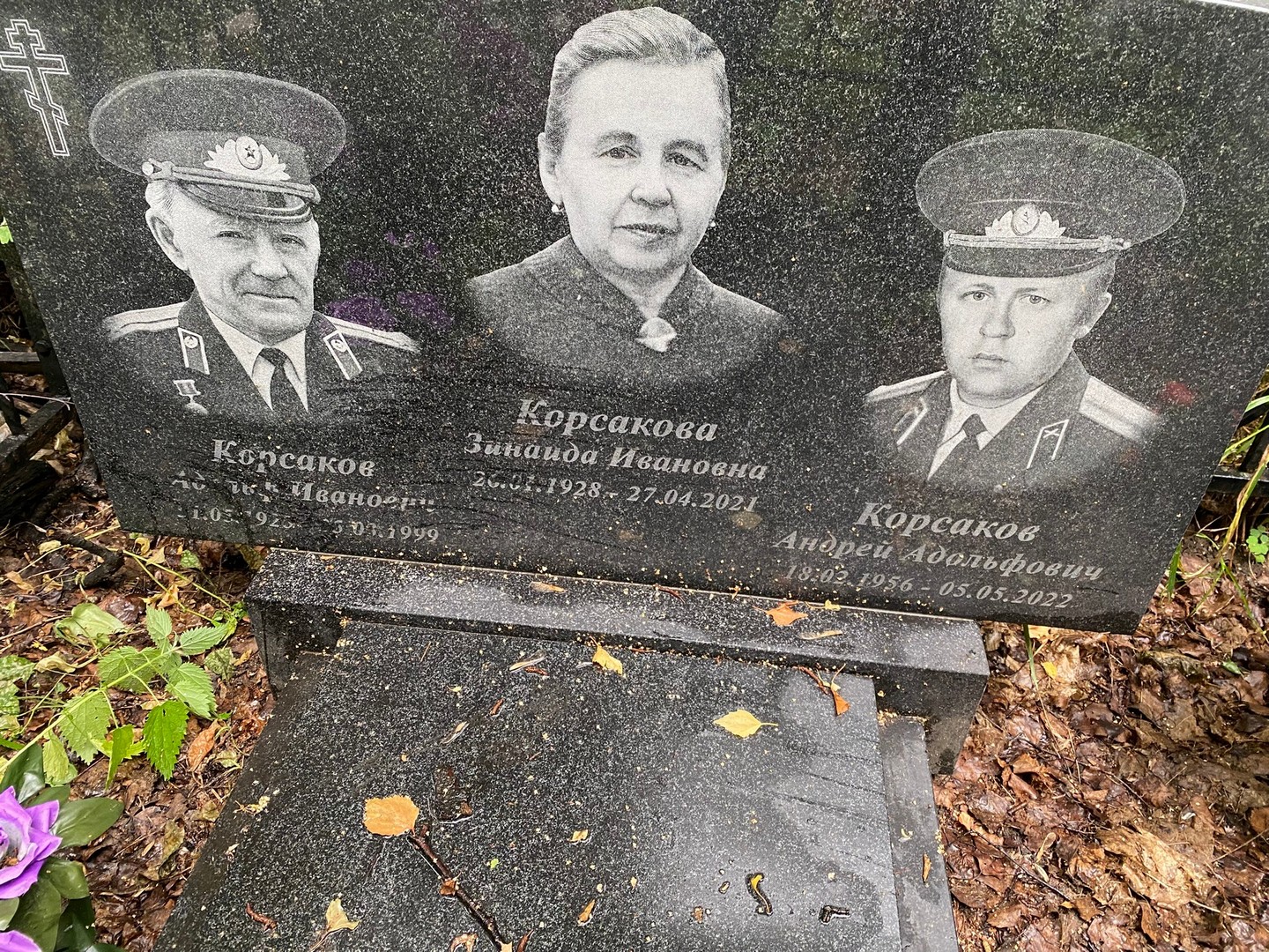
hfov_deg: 67.3
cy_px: 476
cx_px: 634
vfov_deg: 53.1
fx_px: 953
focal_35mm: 26
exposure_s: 1/60
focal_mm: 4.25
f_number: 1.8
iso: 125
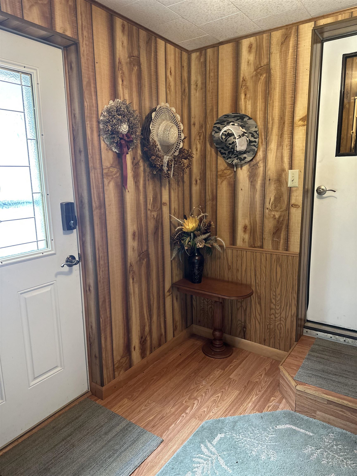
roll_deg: +1.6
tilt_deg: -11.0
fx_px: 330
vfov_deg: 71.6
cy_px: 238
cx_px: 178
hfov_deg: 56.8
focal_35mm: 24
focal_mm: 6.86
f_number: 1.78
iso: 200
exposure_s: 1/60
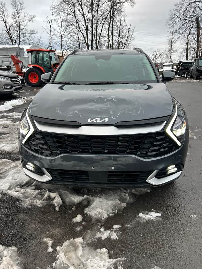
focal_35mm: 27
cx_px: 100
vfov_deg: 65.3
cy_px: 134
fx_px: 210
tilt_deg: -17.8
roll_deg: -1.0
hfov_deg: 51.4
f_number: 1.5
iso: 125
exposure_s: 1/120
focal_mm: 5.7
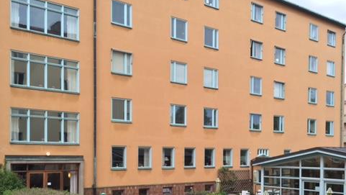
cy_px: 156
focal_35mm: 42
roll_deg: -0.5
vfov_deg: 27.8
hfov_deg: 48.2
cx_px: 196
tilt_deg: -0.5
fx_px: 385
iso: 32
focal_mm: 4.15
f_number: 2.2
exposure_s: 1/482
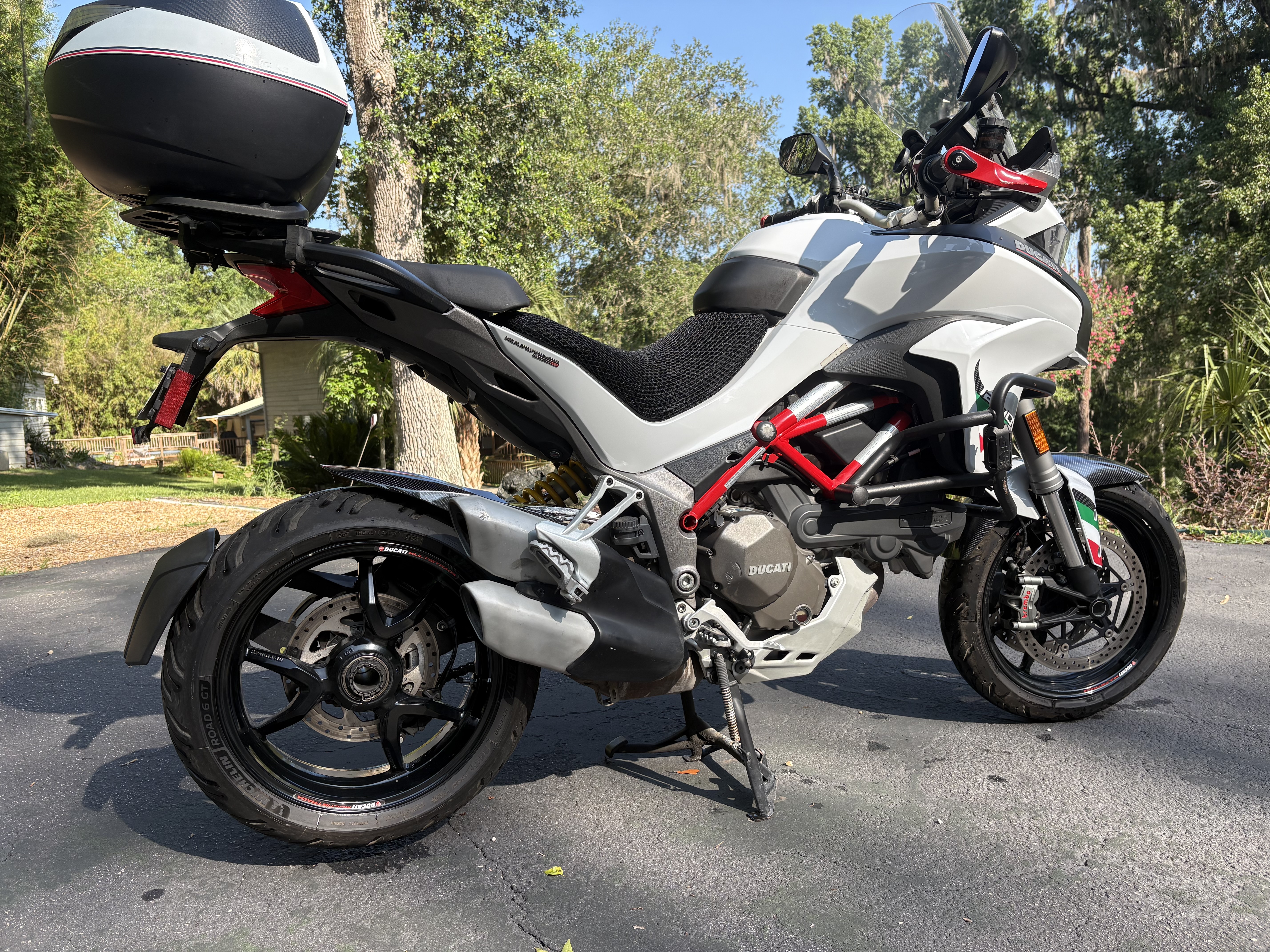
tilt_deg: -6.1
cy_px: 476
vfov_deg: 53.1
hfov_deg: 67.3
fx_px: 954
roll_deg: +2.6
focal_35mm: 26
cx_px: 635
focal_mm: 5.96
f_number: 1.6
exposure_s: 1/773
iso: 50
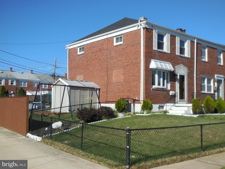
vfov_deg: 31.5
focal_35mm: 46
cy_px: 84
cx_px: 112
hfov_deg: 41.2
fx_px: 299
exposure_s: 1/1600
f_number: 3.8
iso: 125
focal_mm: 8.2
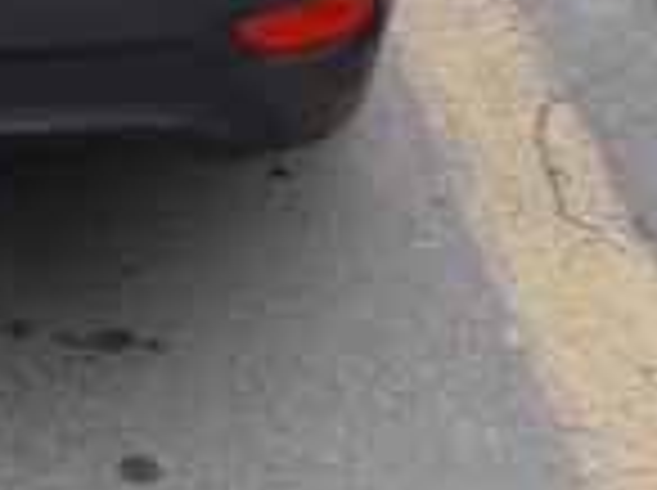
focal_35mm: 127
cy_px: -187
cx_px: -158
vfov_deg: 11.3
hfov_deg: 15.0
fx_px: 2406
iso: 40
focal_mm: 3.7
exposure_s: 1/207
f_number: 1.9
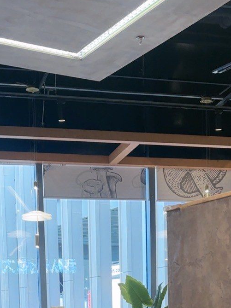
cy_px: 283
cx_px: 122
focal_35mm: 56
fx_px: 499
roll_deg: +2.7
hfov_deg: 26.1
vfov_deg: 32.5
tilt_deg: -4.0
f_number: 1.6
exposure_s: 1/50
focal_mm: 5.96
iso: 125
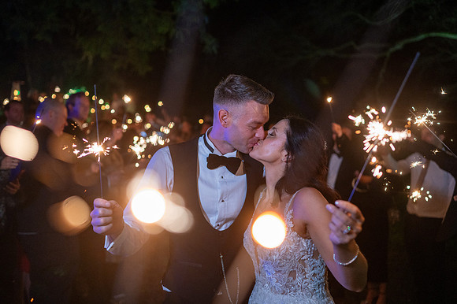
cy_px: 152
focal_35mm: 35
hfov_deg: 54.5
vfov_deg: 37.8
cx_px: 228
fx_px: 444
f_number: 2
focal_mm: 35
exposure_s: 1/200
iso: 1600
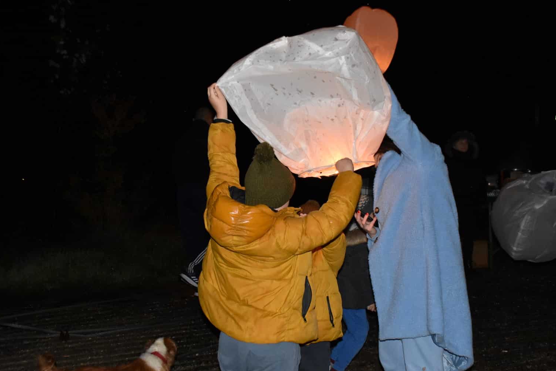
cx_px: 291
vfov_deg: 30.8
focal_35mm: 44
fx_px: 672
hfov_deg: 44.9
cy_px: 176
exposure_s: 1/60
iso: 5000
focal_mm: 27
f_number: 8
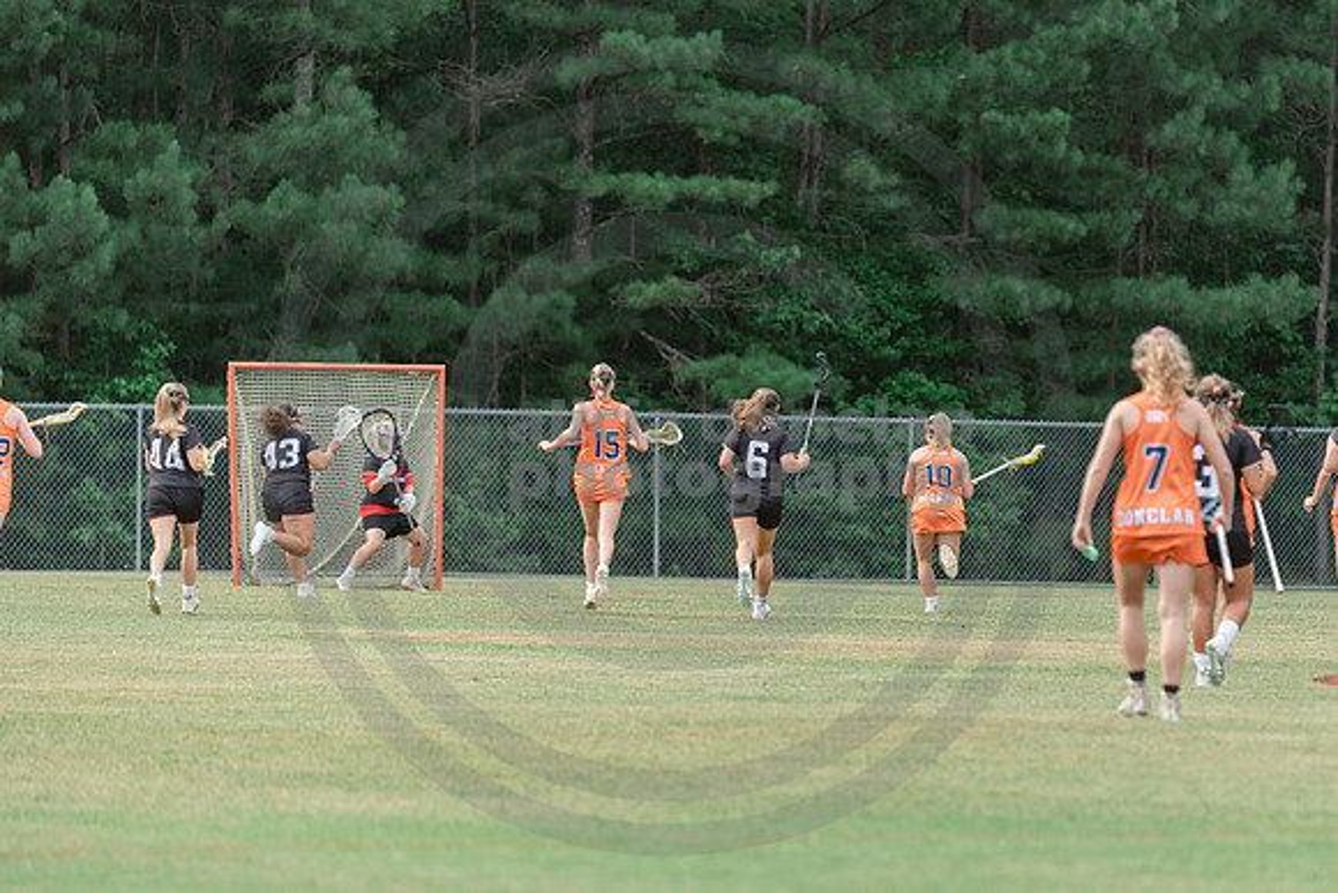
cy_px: 468
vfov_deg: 4.9
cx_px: 940
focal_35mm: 281
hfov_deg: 7.3
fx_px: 10442
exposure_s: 1/640
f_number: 3
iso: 250
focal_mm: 200
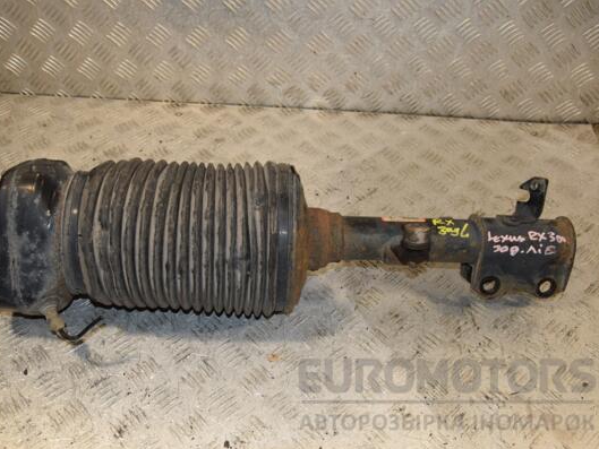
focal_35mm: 36
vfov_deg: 39.7
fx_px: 623
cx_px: 277
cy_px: 225
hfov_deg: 51.3
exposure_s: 1/200
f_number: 6.3
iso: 800
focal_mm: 22
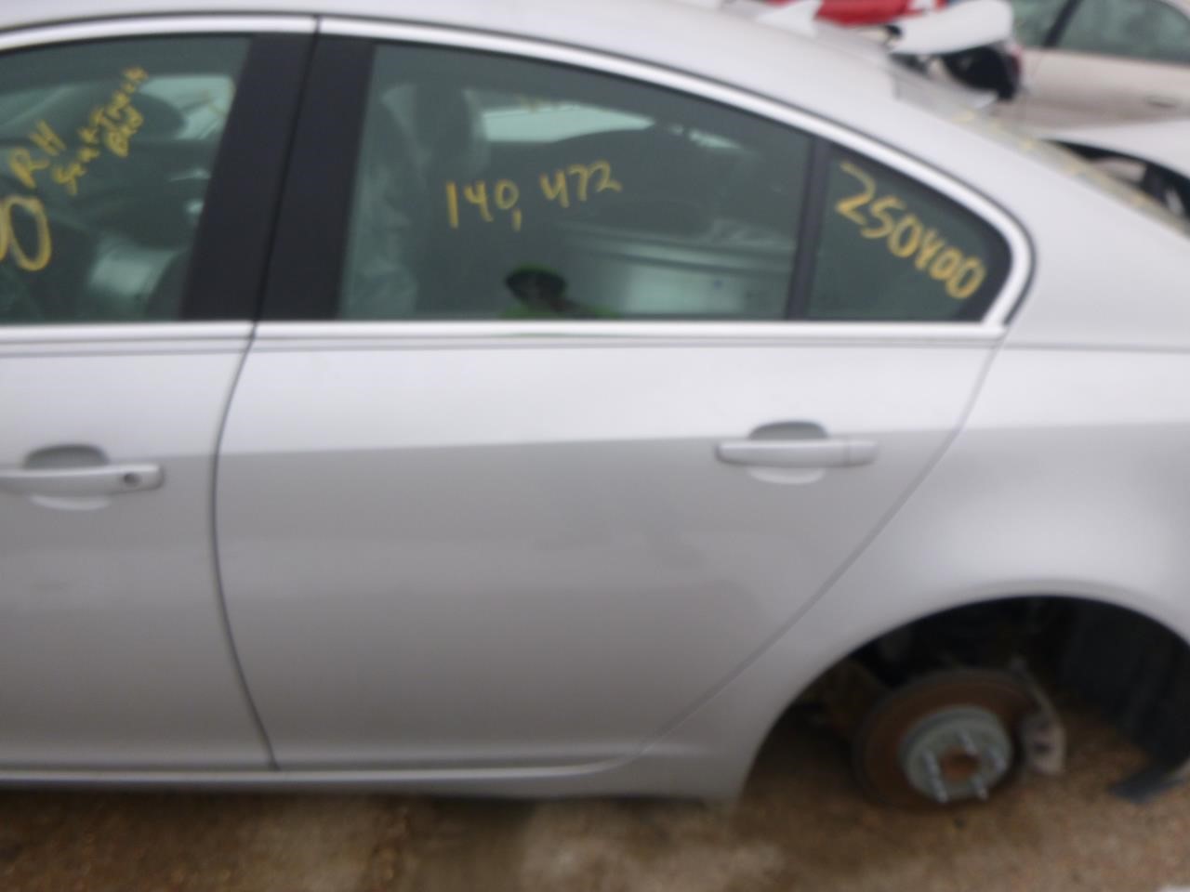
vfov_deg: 54.9
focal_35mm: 25
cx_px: 595
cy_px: 446
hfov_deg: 69.4
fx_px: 859
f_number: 3.9
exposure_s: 1/200
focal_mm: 4.5
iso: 100
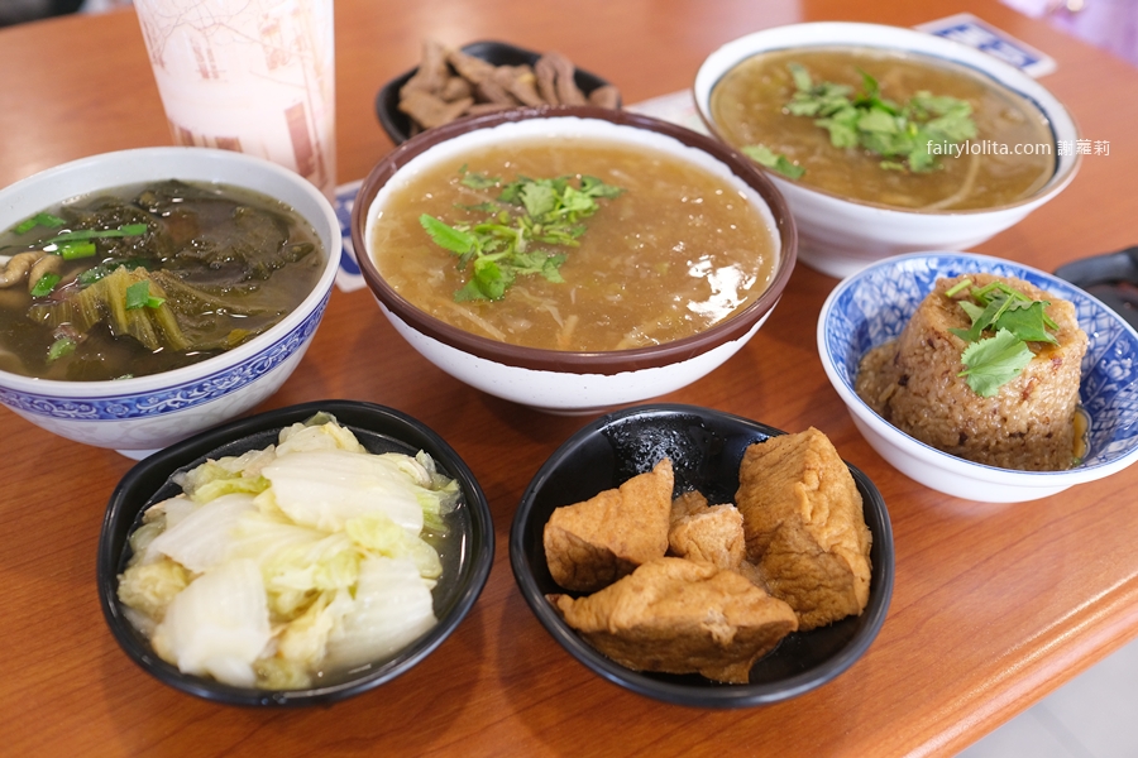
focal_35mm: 35
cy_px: 379
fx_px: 1106
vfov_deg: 37.9
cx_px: 569
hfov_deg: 54.4
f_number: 2.8
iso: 1250
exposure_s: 1/200
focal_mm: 23
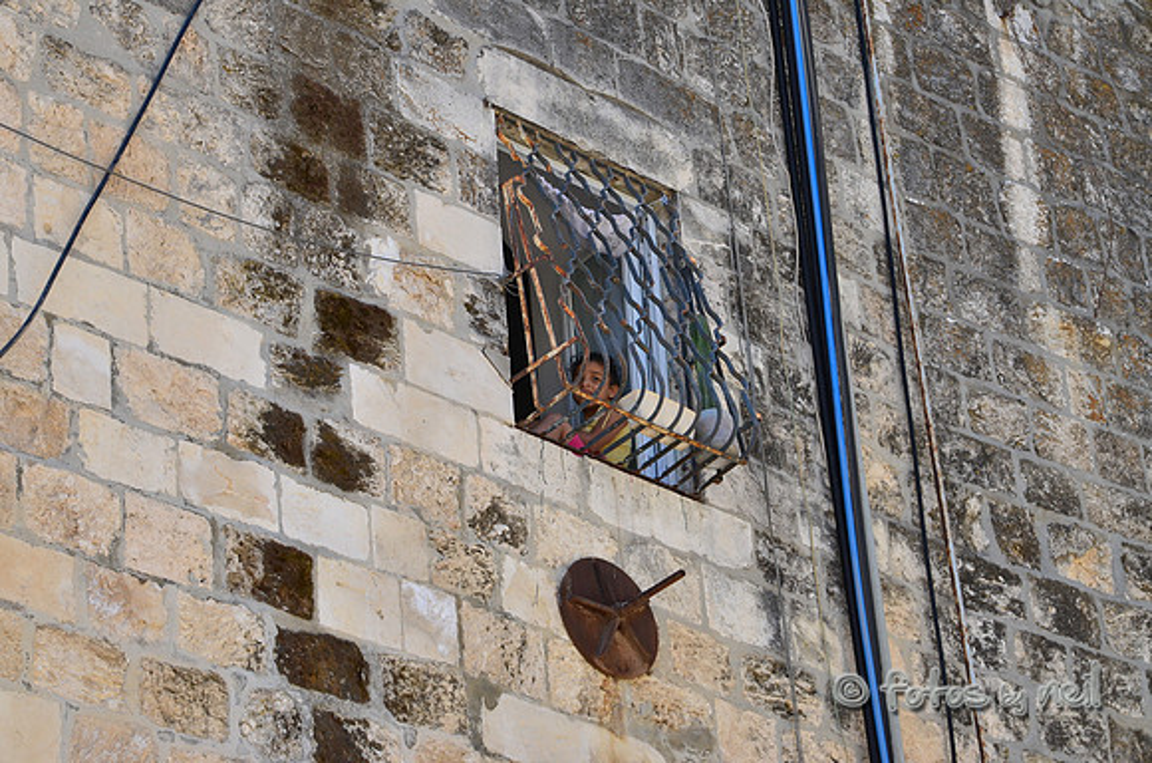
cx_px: 576
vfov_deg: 12.1
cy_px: 382
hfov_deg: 18.2
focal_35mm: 112
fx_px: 3592
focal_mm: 75
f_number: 7.1
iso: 400
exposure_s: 1/800
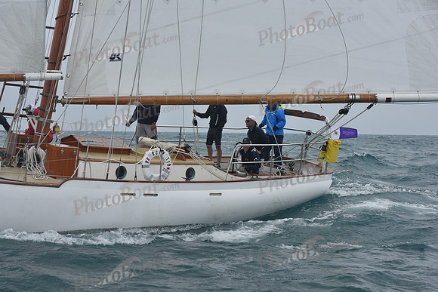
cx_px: 219
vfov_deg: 19.5
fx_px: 852
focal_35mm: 70
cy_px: 146
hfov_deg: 28.8
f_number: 8
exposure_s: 1/1000
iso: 250
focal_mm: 70
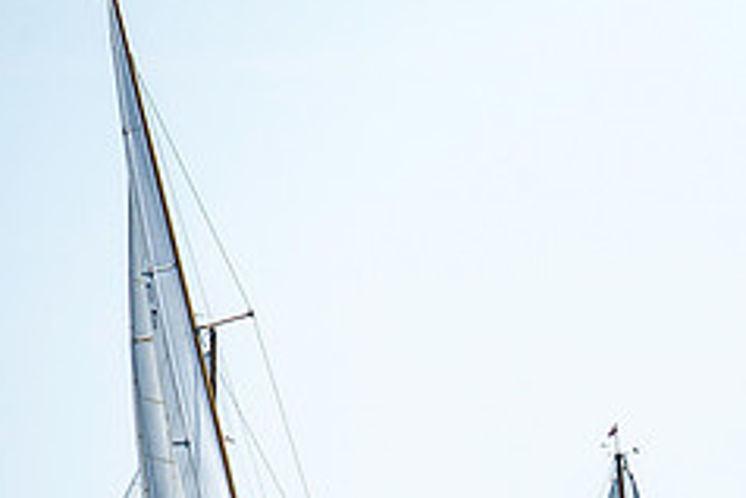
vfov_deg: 0.9
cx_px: 690
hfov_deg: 1.4
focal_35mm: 1460
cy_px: 558
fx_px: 30272
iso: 400
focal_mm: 600
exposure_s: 1/3200
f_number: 5
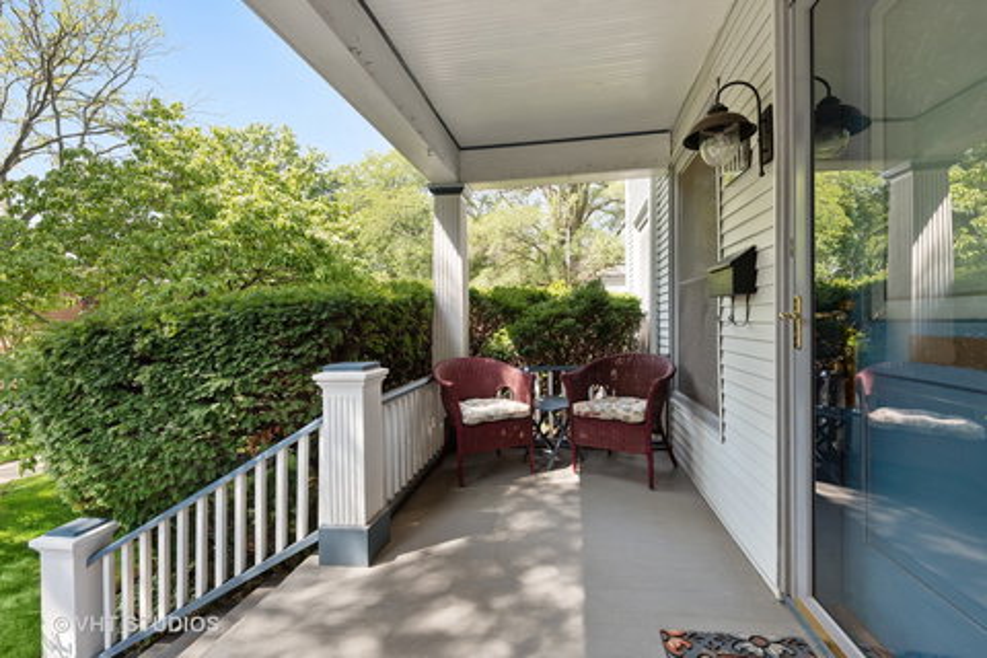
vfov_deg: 73.7
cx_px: 494
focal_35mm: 16
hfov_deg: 96.7
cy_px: 329
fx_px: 439
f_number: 9
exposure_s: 1/60
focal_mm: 16
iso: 200
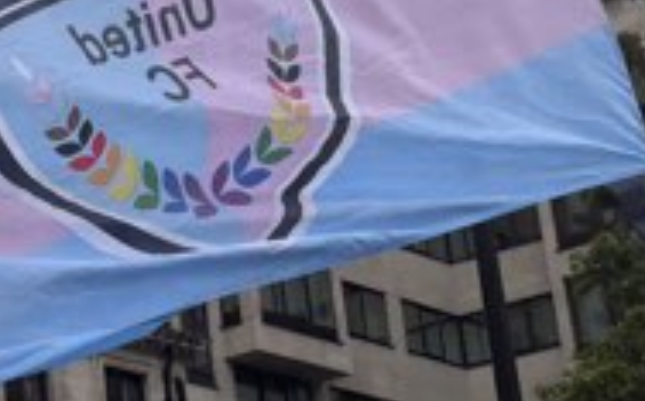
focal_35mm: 141
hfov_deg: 14.8
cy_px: 21
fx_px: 2476
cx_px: 271
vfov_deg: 9.2
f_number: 1.6
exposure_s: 1/2451
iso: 50
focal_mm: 5.96
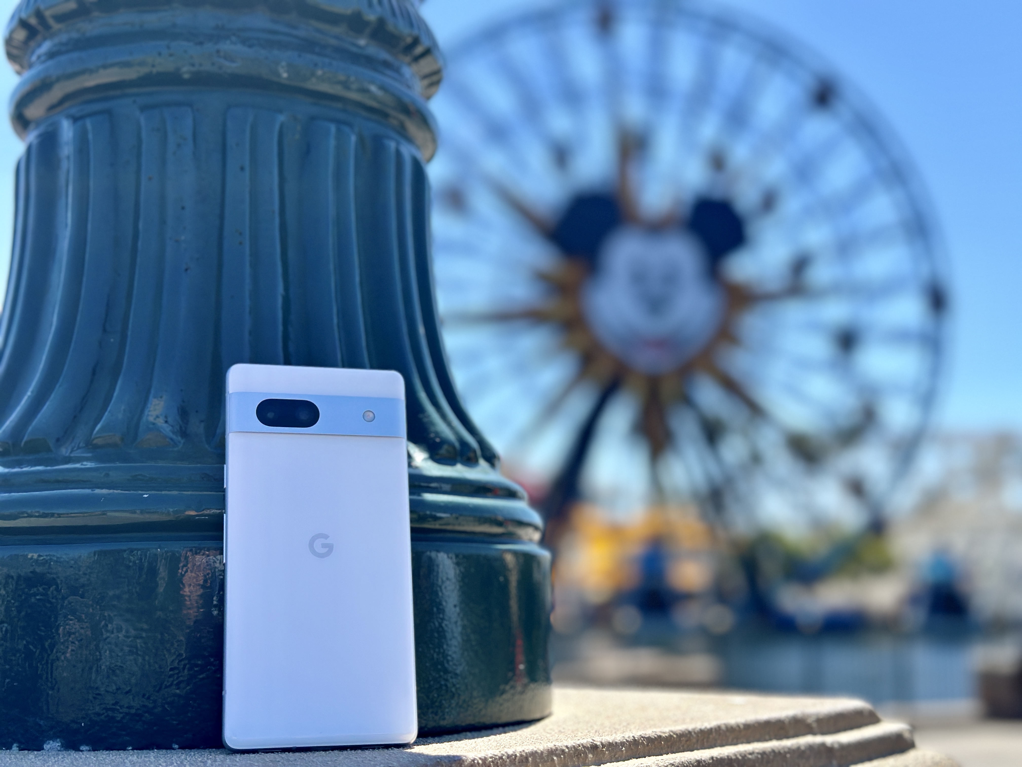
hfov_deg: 39.7
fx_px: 1417
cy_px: 384
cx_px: 511
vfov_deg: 30.3
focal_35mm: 48
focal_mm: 6.86
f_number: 1.78
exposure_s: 1/4184
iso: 100
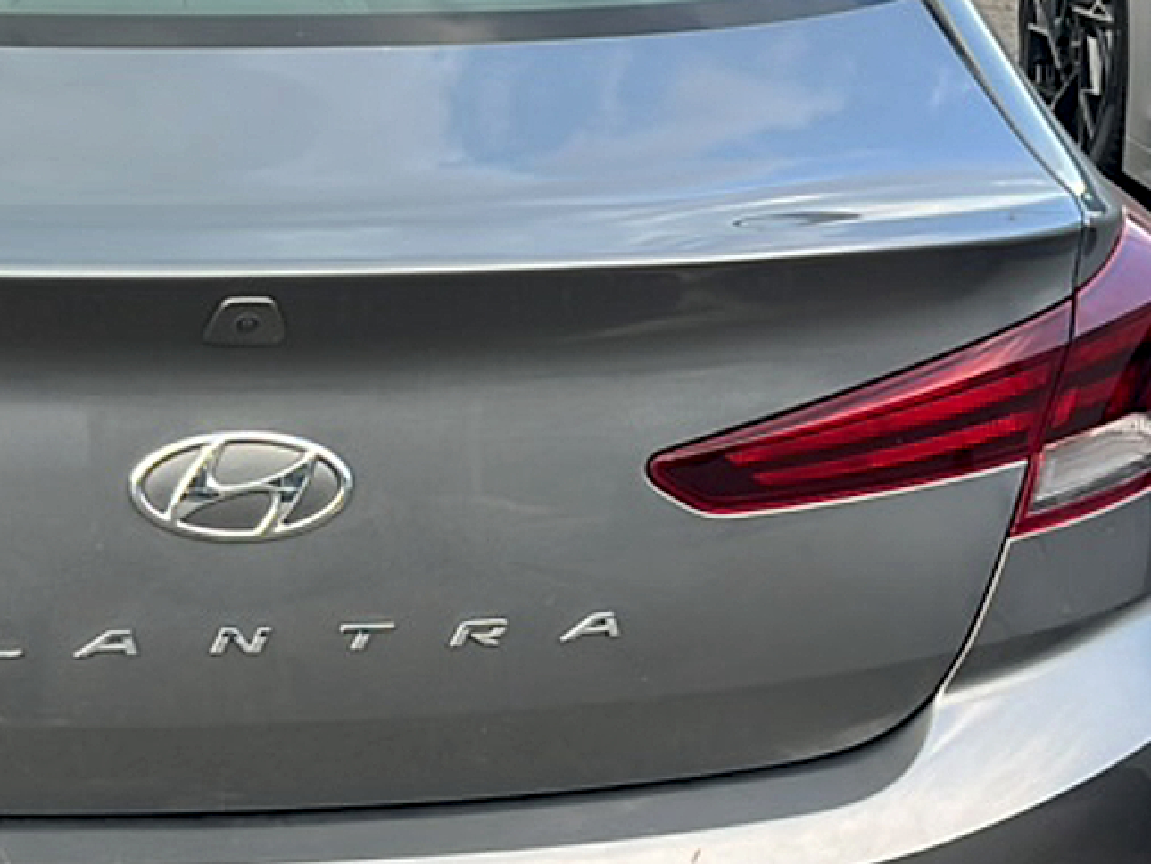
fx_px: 2228
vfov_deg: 21.9
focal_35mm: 67
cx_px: 200
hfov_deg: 28.2
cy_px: 395
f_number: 1.5
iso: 50
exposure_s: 1/392
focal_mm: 5.7
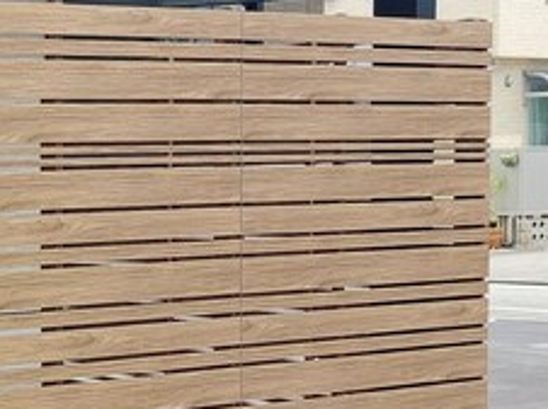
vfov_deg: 14.4
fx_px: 1613
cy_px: 329
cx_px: -318
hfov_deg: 17.1
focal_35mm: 102
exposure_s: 1/184
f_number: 1.8
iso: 25
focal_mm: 5.23
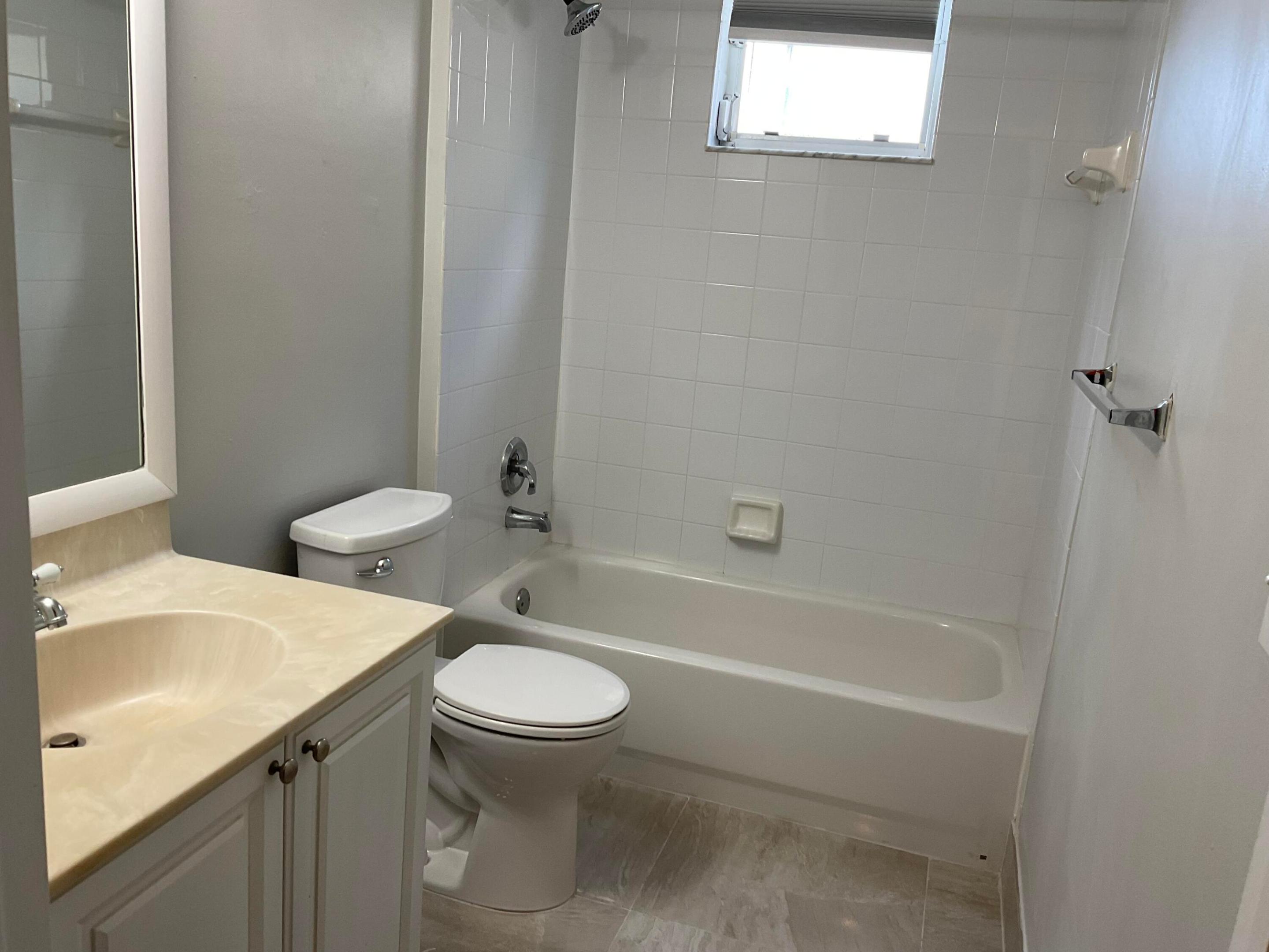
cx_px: 634
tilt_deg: -12.8
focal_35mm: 29
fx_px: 1063
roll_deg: -3.6
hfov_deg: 61.7
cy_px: 476
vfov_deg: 48.2
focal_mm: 3
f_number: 1.8
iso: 32
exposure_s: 1/60
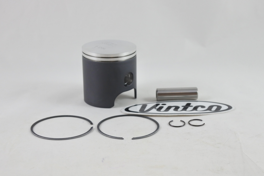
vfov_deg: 24.6
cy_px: 88
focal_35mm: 55
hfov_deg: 36.2
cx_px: 132
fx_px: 403
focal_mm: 20.6
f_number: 4.8
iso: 450
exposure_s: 1/125
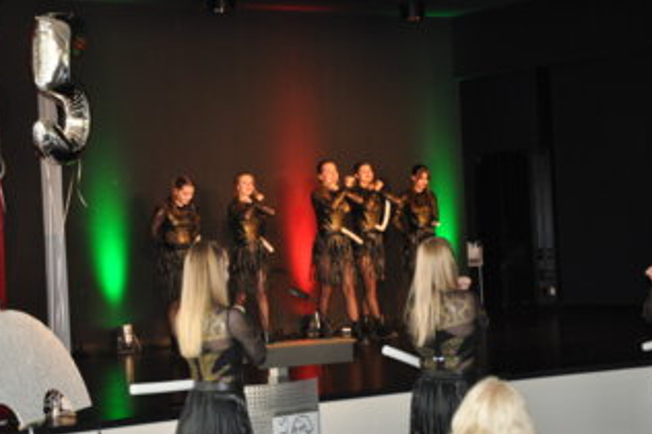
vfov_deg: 17.9
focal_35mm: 76
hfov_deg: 26.7
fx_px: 1375
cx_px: 283
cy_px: 225
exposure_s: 1/60
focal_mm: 40
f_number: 4.5
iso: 800
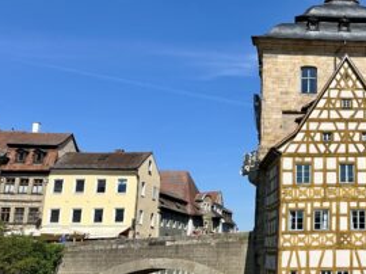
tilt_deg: +13.5
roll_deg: +0.1
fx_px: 549
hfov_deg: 34.1
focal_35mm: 52
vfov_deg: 28.0
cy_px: 137
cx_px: 352
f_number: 1.78
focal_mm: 6.86
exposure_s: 1/6211
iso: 80
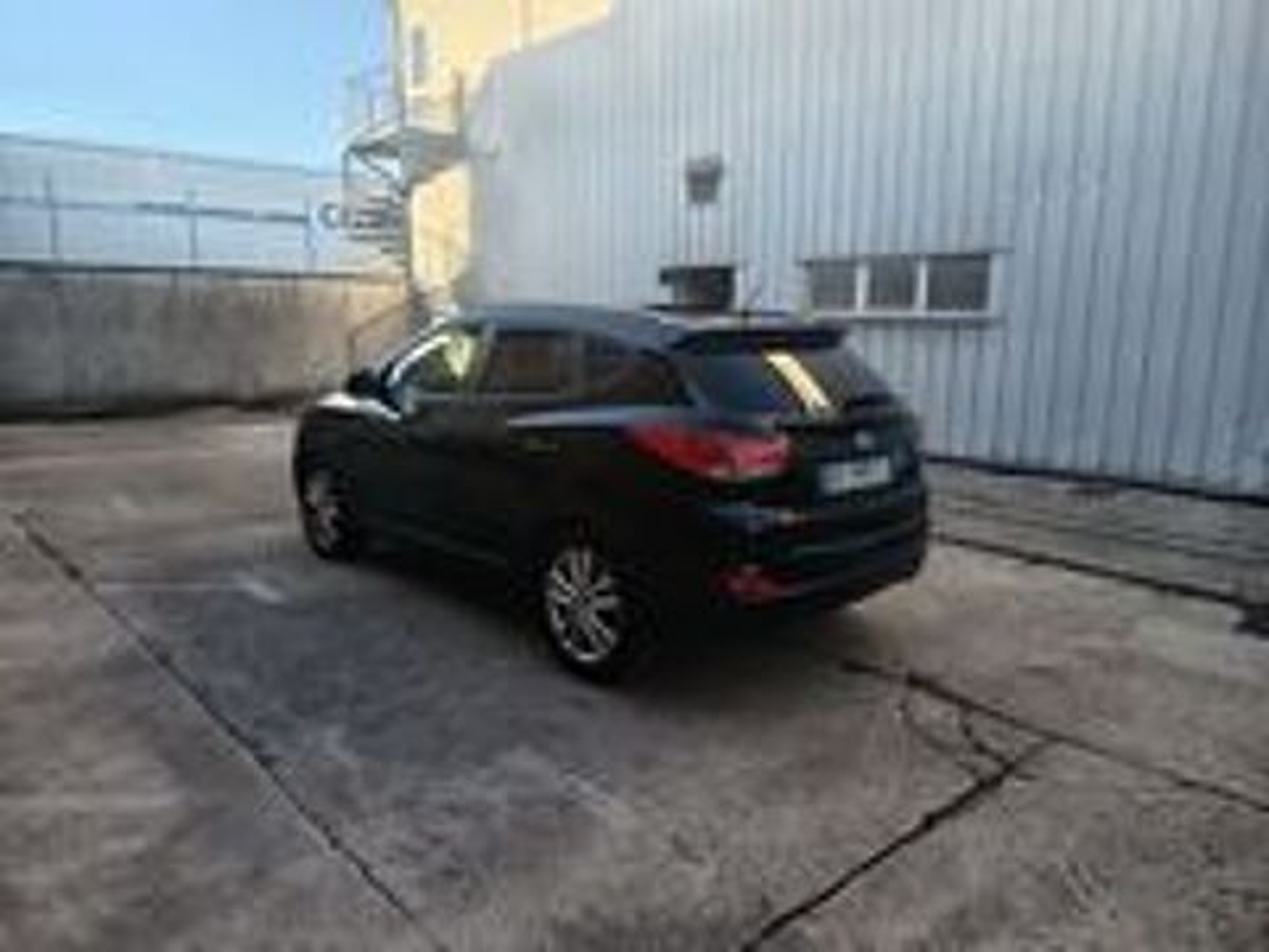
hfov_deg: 71.6
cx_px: 634
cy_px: 476
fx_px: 880
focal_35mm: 24
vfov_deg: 56.8
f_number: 1.7
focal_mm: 5.24
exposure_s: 1/100
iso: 57
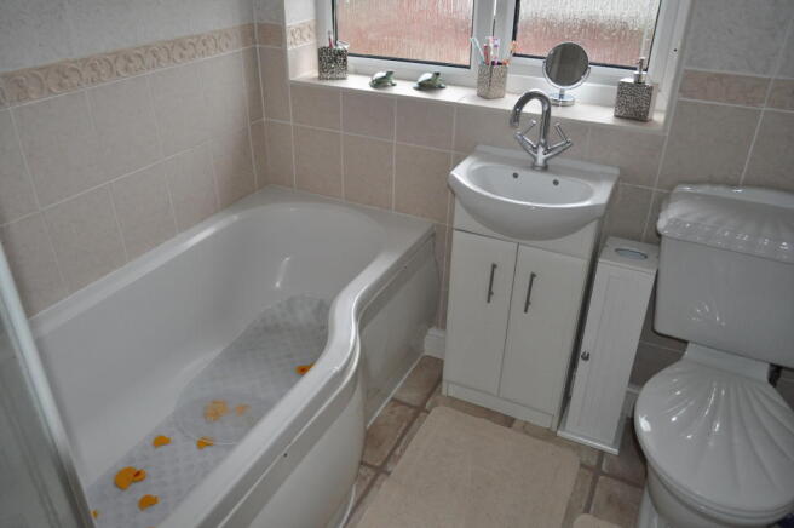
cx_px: 397
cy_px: 264
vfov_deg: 47.8
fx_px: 595
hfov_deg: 67.4
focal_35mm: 27
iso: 720
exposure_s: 1/60
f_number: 3.5
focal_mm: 18
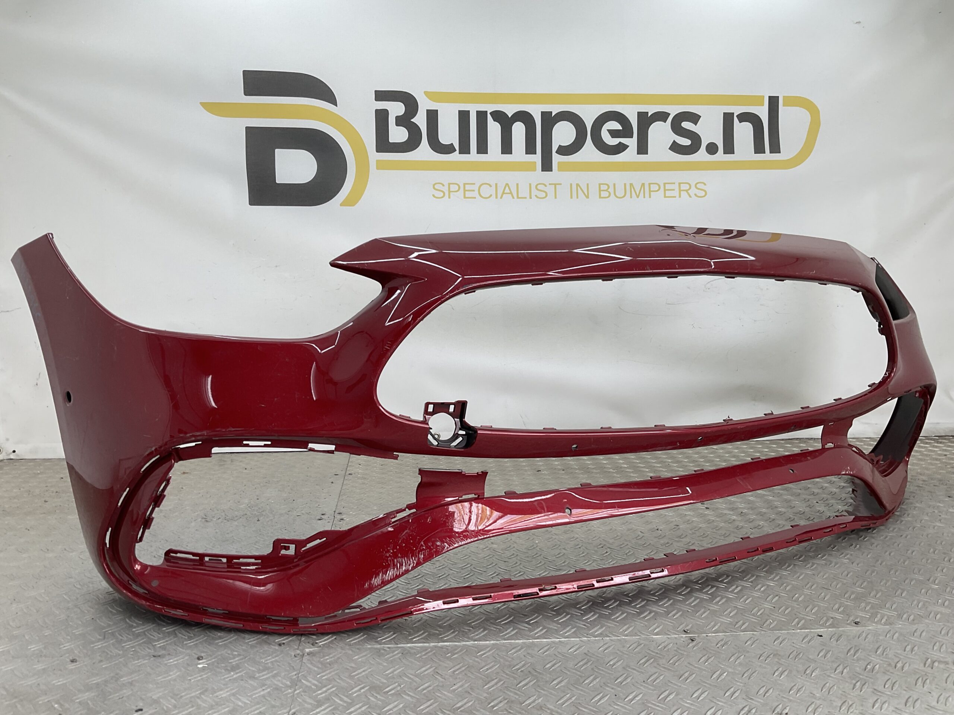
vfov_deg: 48.2
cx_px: 477
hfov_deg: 61.7
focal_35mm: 29
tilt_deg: -7.1
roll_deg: -0.4
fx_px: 799
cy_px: 358
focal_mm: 3
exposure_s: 1/156
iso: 16
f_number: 1.8
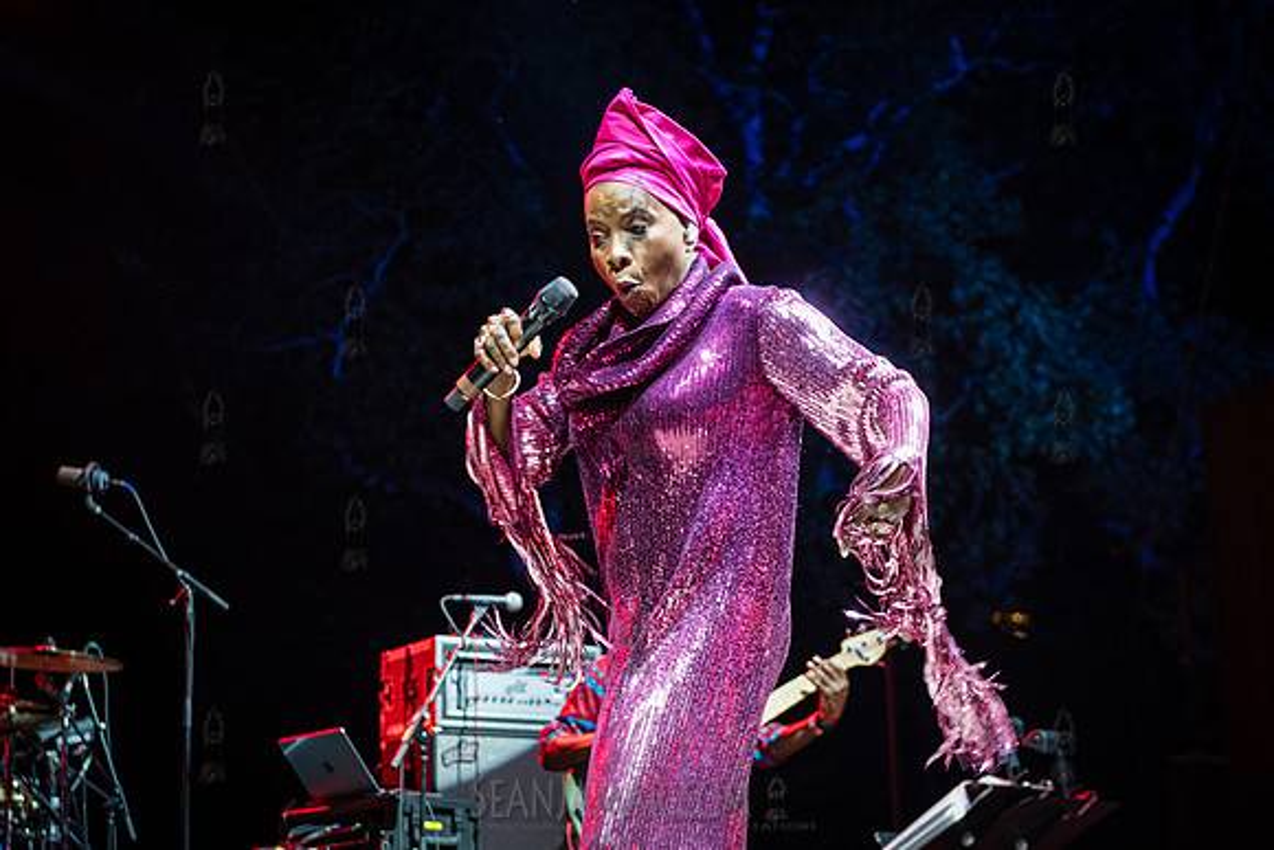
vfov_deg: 18.2
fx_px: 2658
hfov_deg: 26.9
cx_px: 672
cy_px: 469
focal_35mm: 75
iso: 4000
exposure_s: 1/250
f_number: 4.5
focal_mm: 66
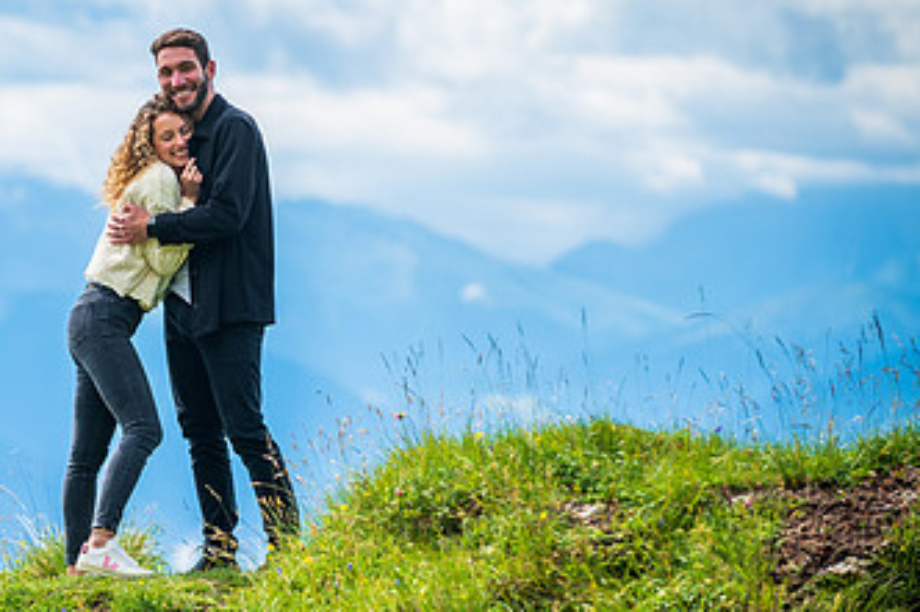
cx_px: 152
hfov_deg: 6.6
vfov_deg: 4.4
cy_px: 307
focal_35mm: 314
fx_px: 8020
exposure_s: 1/1250
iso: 100
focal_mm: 180
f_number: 4.5
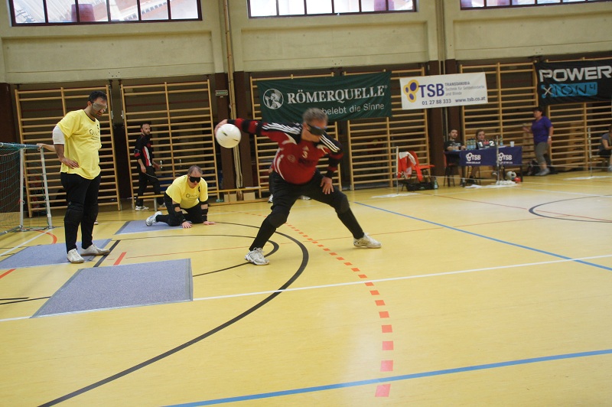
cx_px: 306
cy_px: 204
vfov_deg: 31.8
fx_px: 713
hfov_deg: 46.4
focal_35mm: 42
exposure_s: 1/80
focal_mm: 28
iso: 1600
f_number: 4
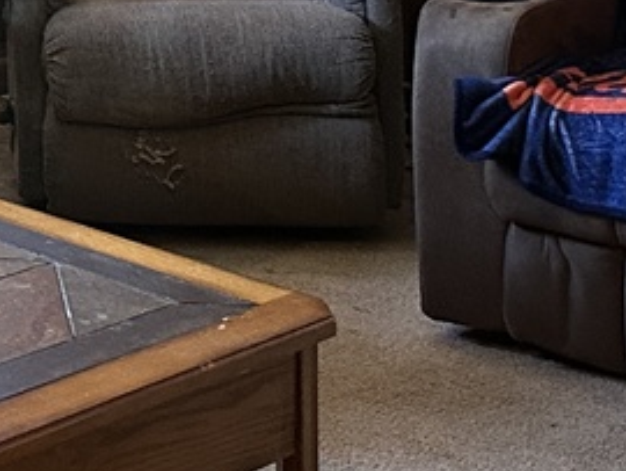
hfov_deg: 14.0
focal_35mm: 128
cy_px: -360
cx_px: -424
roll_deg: +1.2
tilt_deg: -4.5
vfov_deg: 10.9
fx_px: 2317
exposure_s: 1/60
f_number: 1.78
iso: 400
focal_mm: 6.86
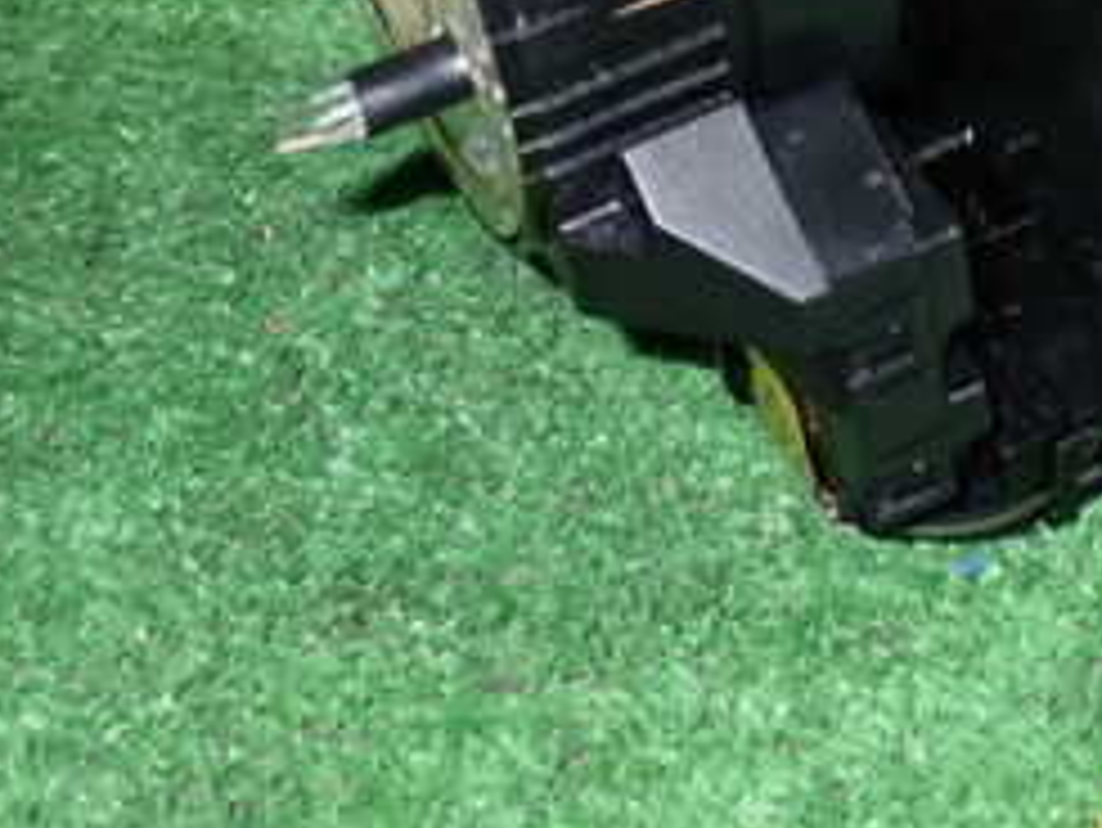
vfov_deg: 16.1
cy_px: -166
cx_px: 859
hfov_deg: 22.0
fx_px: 2803
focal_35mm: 88
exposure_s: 1/40
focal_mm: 6.37
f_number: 10
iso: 800
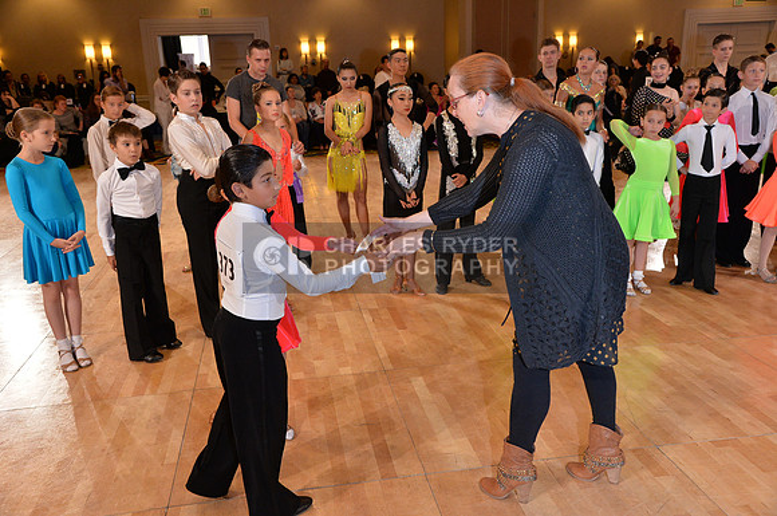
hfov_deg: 58.8
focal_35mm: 32
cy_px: 258
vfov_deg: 41.0
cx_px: 388
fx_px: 690
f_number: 5.6
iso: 1600
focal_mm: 32
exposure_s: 1/250
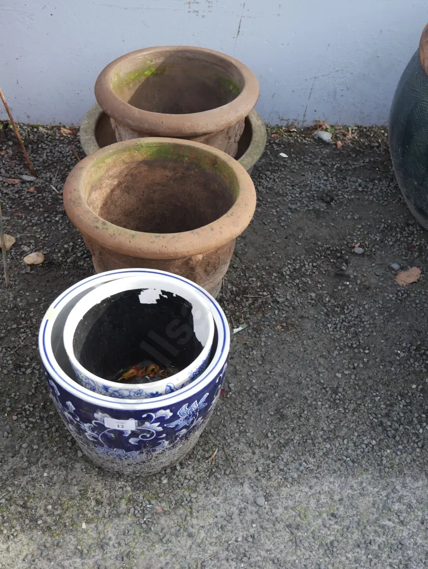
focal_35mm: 40
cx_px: 214
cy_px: 284
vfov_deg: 46.8
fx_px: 659
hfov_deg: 36.0
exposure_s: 1/125
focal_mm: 20
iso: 200
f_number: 4.5
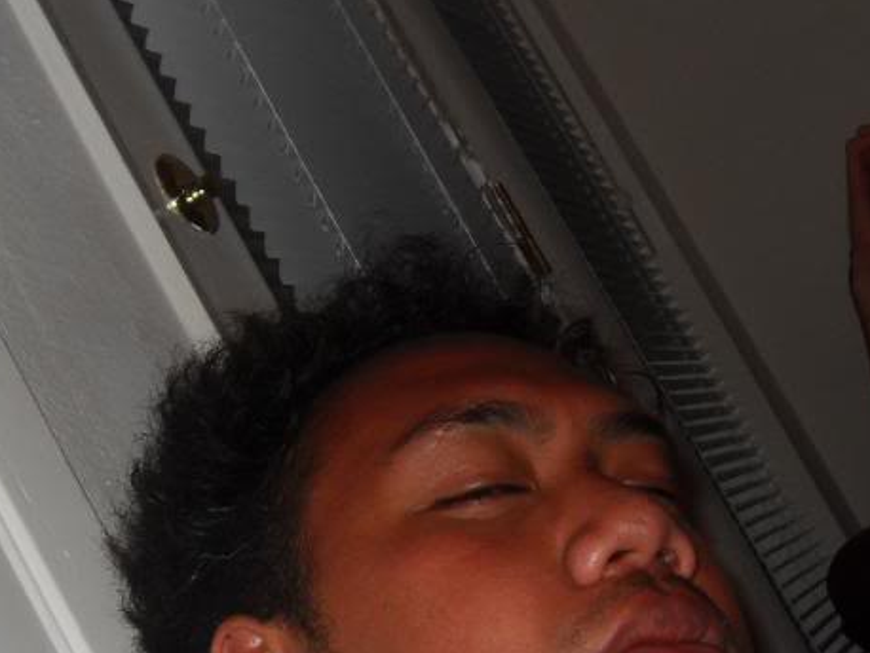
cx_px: 526
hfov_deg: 25.6
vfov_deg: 19.4
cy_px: 383
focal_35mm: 76
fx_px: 1911
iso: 100
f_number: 2.8
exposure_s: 1/45
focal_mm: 6.3
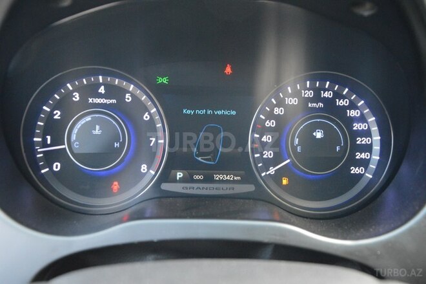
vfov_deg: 34.2
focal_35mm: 39
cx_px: 213
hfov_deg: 49.6
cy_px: 142
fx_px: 461
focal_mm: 26
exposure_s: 1/160
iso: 3200
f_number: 4
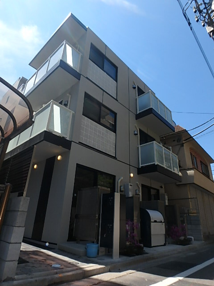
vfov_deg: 79.0
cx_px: 107
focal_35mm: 21
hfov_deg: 63.4
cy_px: 143
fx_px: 173
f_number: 6
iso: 125
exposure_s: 1/400
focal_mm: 3.7
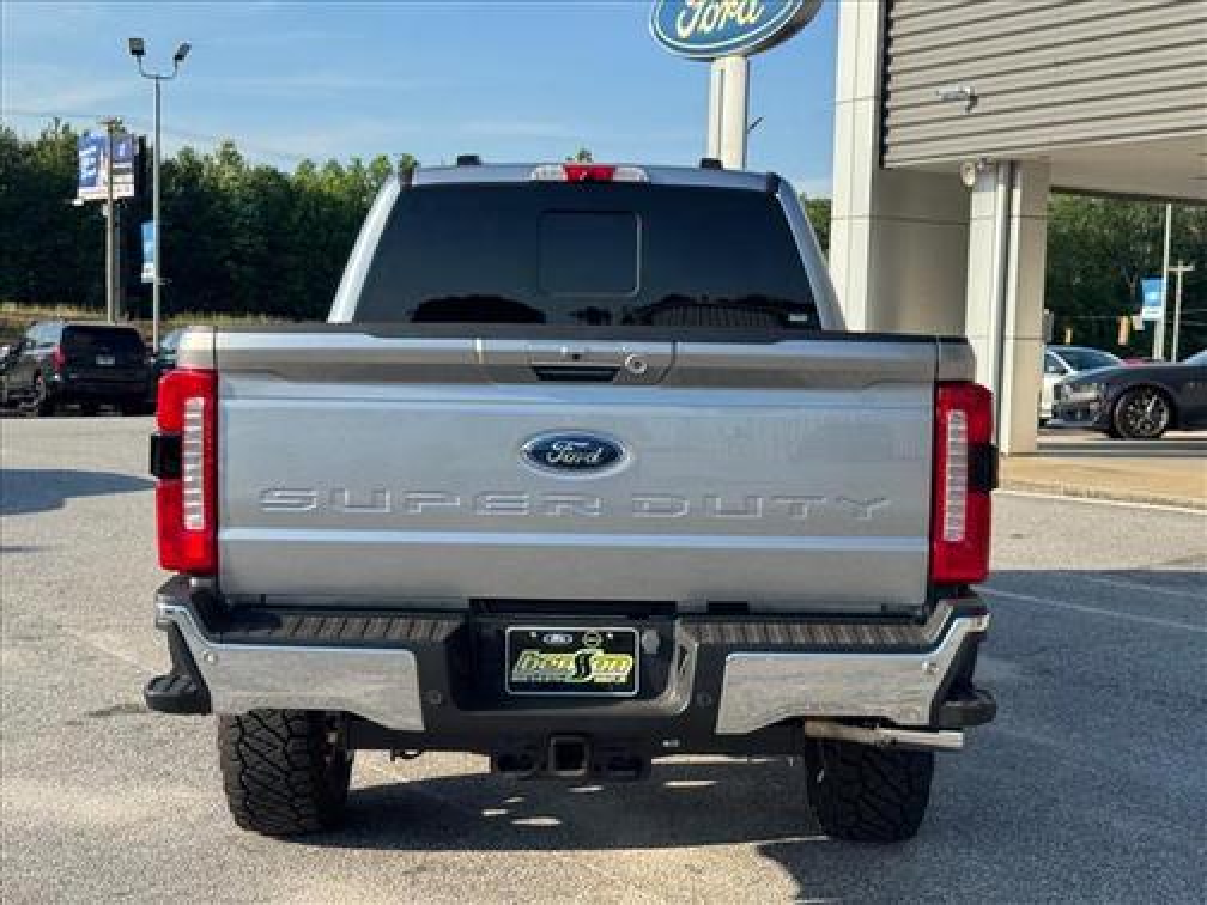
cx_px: 604
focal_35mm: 48
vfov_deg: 30.3
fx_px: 1674
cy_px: 452
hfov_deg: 39.7
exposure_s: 1/2415
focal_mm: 6.76
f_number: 1.78
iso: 64
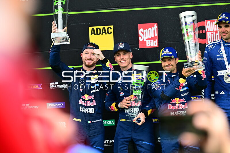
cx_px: 115
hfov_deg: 9.8
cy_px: 76
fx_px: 1341
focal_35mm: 210
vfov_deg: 6.5
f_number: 4
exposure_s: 1/500
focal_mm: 210
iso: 400
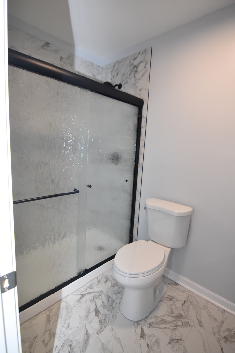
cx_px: 118
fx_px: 176
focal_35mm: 18
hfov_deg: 67.4
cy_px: 176
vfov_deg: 90.0
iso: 800
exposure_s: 1/200
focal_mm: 12
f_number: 2.8
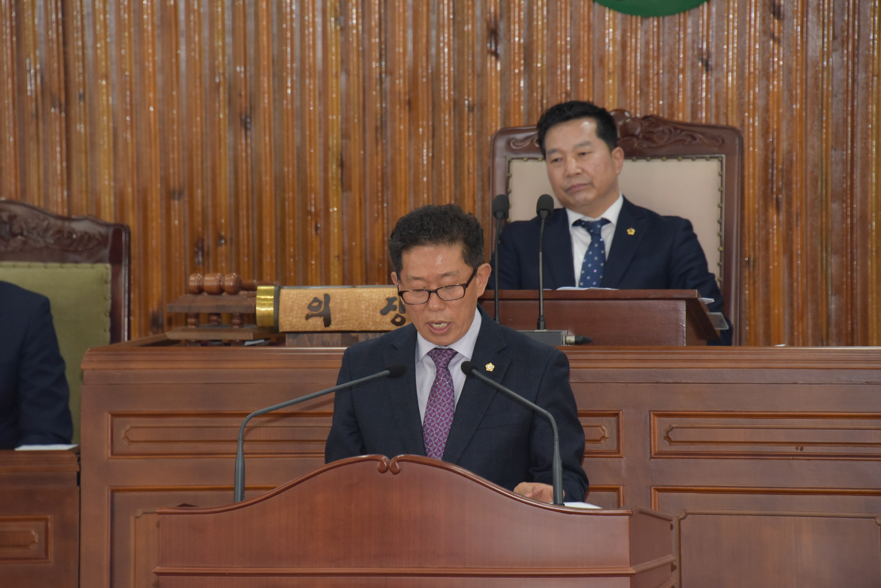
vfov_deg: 4.6
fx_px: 7344
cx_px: 440
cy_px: 294
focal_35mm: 300
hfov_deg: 6.9
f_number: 8
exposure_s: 1/200
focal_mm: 300
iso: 4500
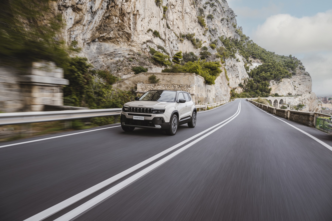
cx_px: 166
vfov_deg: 47.9
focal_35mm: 27
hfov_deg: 67.4
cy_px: 110
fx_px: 249
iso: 100
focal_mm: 27
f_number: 9
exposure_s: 1/40
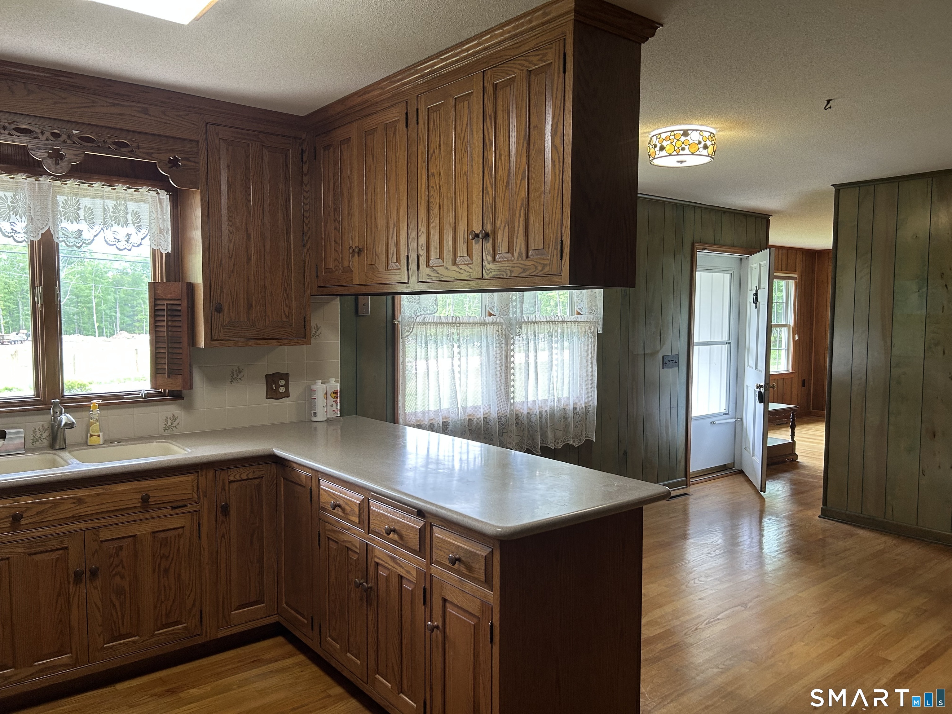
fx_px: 715
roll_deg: -0.3
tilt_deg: -3.2
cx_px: 476
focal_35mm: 26
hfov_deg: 67.3
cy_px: 357
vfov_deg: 53.1
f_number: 1.5
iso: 125
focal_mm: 5.7
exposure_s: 1/120
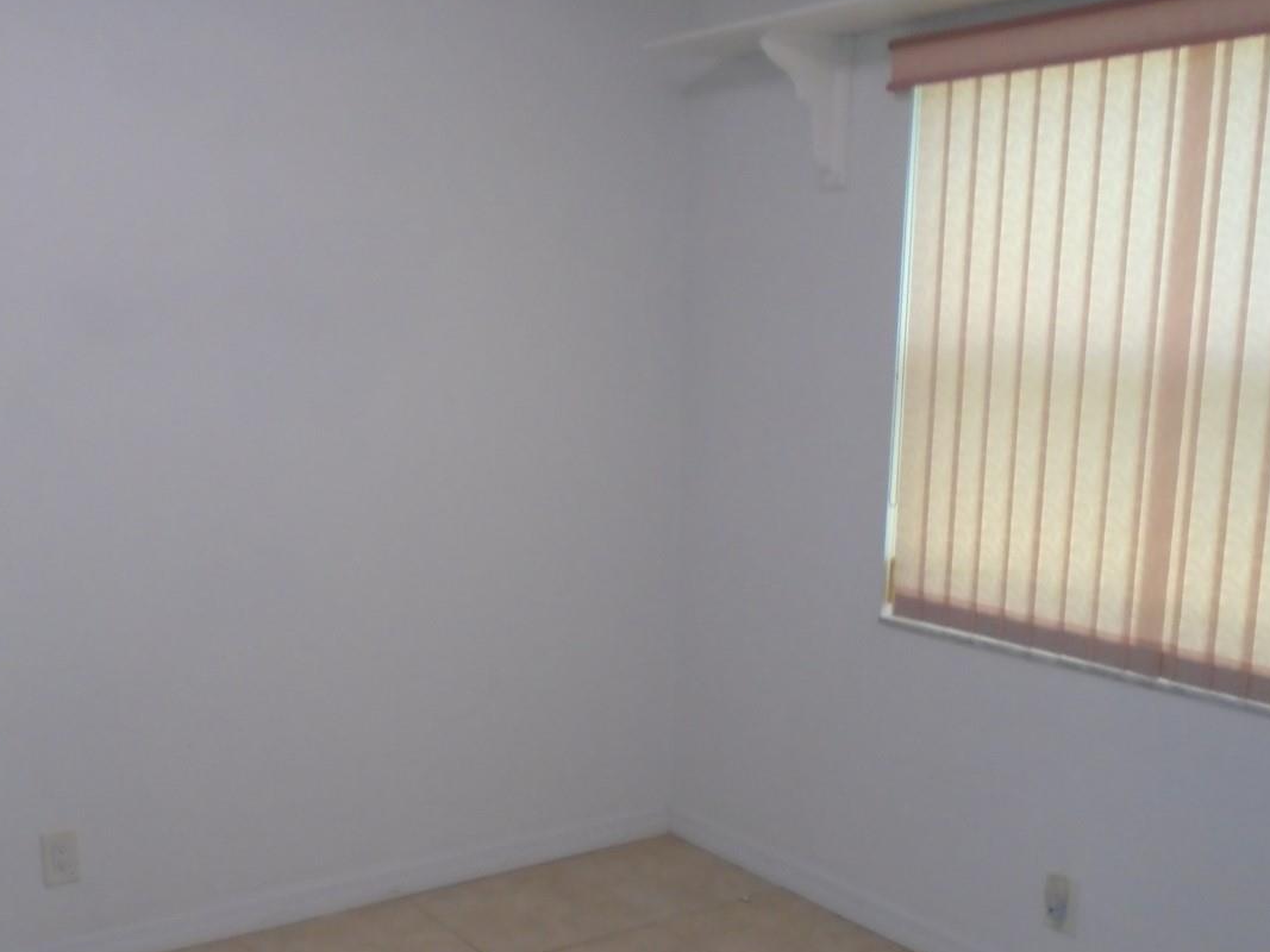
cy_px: 608
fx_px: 1431
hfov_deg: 47.5
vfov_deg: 36.6
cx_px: 495
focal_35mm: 39
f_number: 3.2
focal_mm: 4.6
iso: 200
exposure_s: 1/30
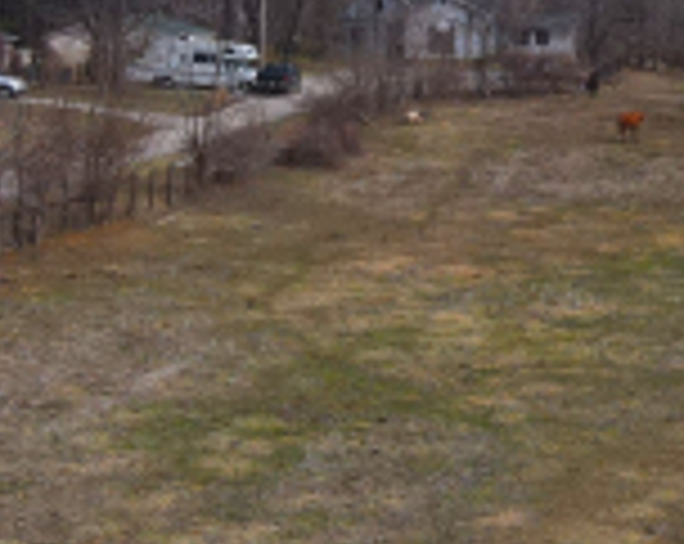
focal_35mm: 103
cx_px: 740
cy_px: -13
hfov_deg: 18.0
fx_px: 2081
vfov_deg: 14.6
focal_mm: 4.5
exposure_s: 1/725
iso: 100
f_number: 2.8
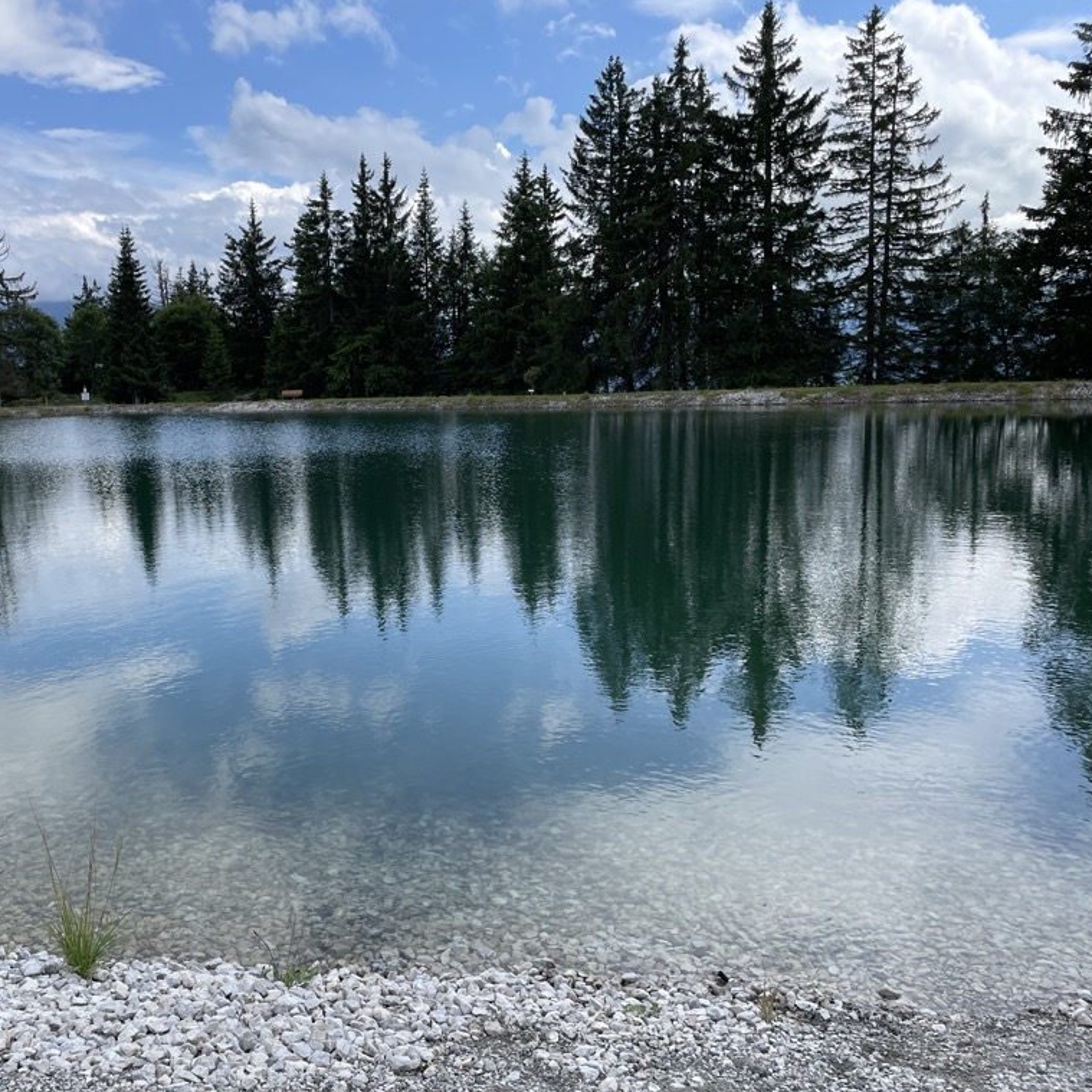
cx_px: 374
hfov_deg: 51.7
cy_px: 550
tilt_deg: -9.1
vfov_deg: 52.5
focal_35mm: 31
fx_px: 1106
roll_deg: +2.5
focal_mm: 4.2
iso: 32
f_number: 1.6
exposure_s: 1/2564
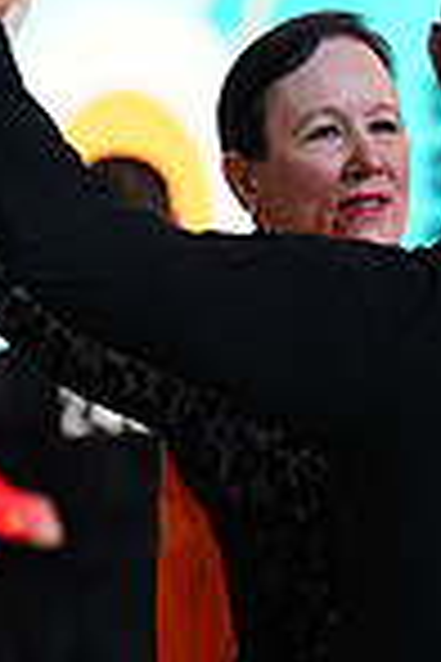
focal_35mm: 414
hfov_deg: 3.3
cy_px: 856
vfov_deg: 5.0
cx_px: 335
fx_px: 7607
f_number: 2.8
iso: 1250
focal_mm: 105
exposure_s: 1/400
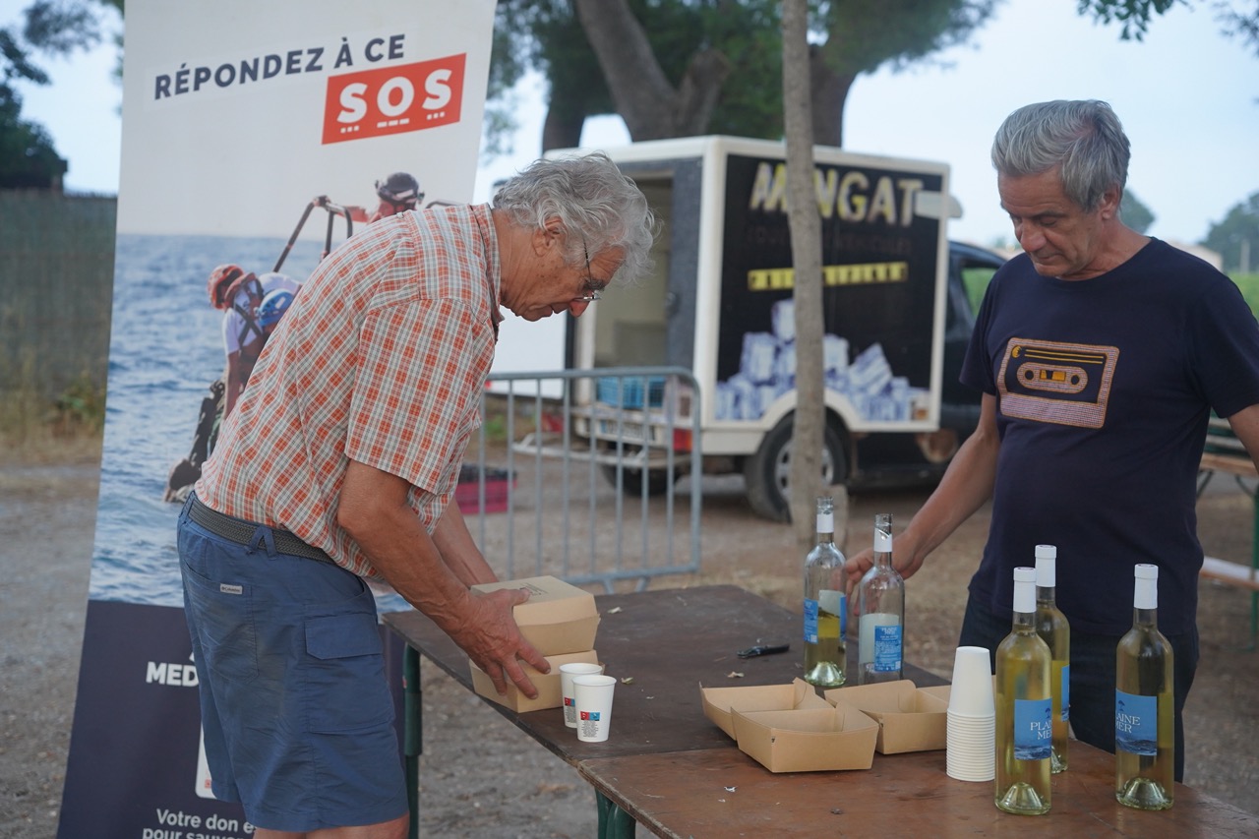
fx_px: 1878
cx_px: 630
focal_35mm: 54
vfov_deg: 25.2
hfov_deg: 37.1
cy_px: 420
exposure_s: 1/160
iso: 1600
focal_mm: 53.7
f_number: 4
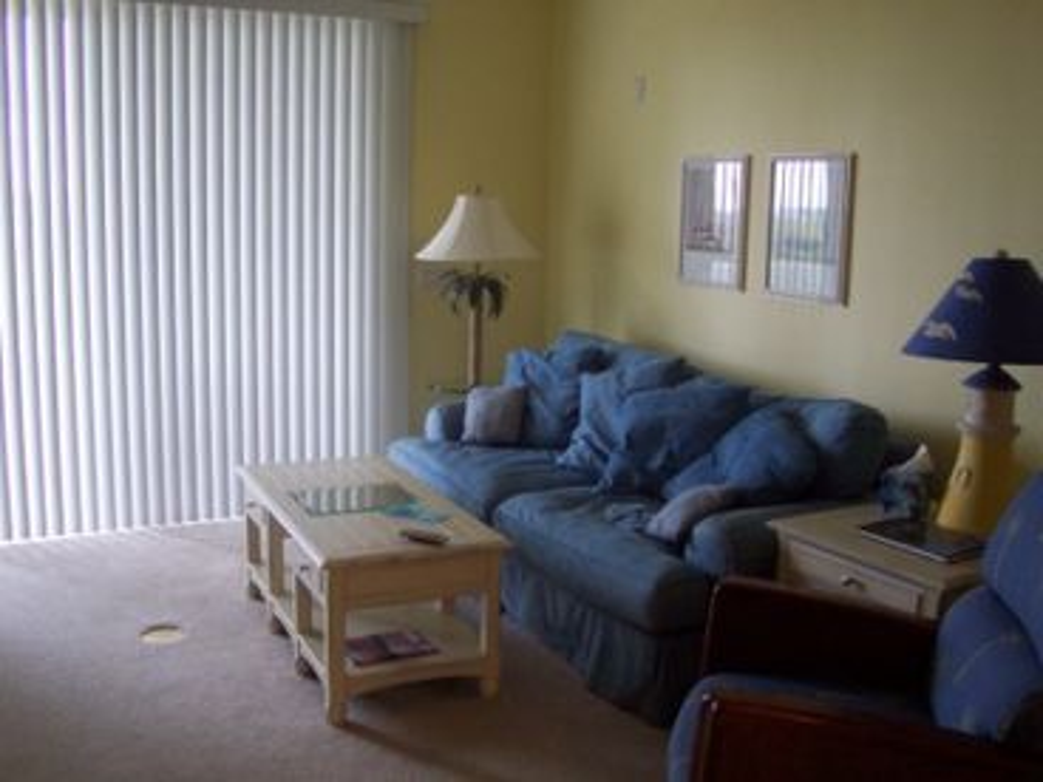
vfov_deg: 38.7
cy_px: 391
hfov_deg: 50.1
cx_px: 522
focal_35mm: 37
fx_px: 1115
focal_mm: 5.6
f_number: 2.8
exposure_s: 1/30
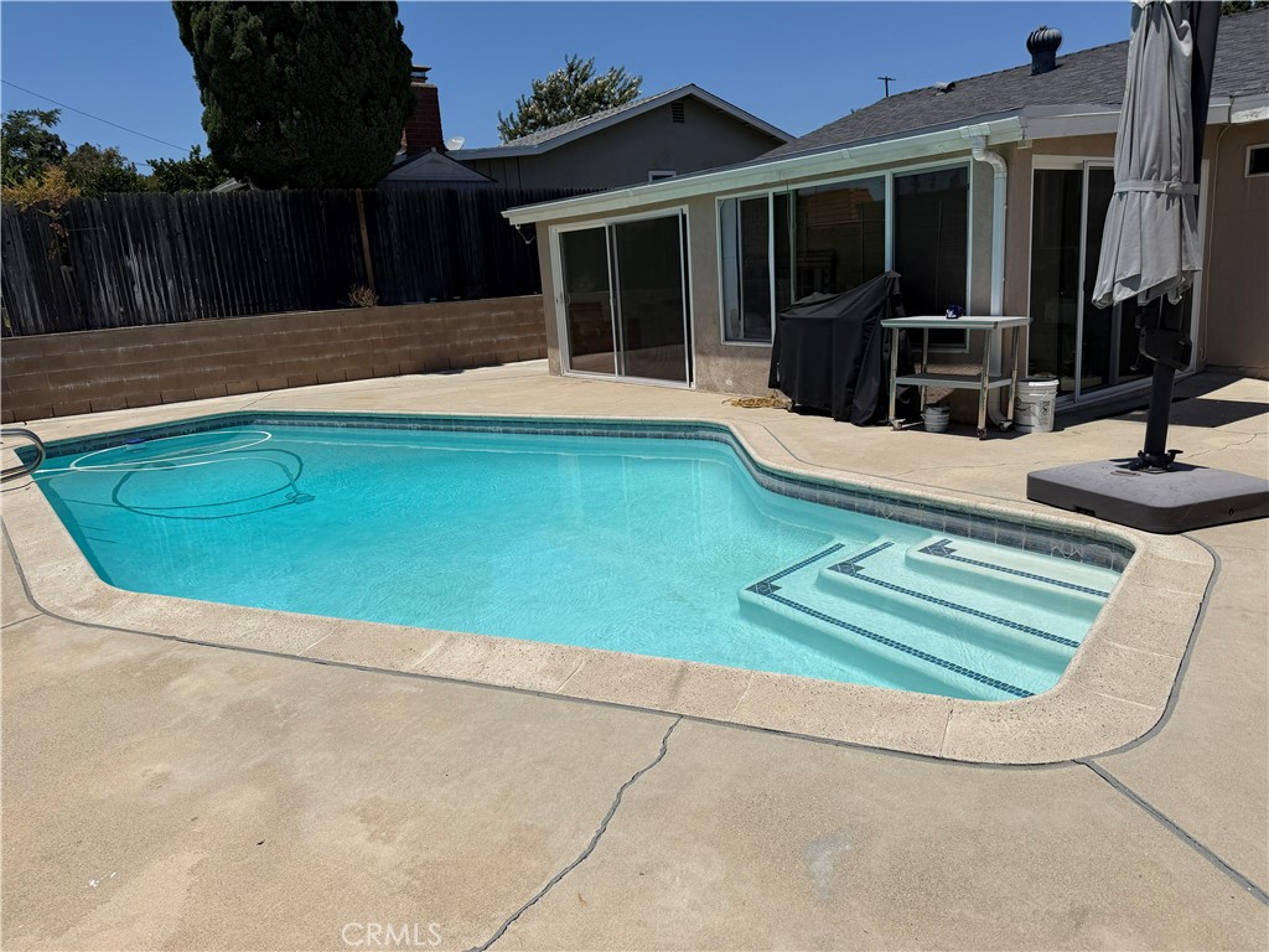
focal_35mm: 24
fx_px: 880
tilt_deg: -12.2
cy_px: 476
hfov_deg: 71.6
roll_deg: +4.1
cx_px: 634
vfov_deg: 56.8
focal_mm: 6.76
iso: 100
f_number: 1.78
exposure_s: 1/14286
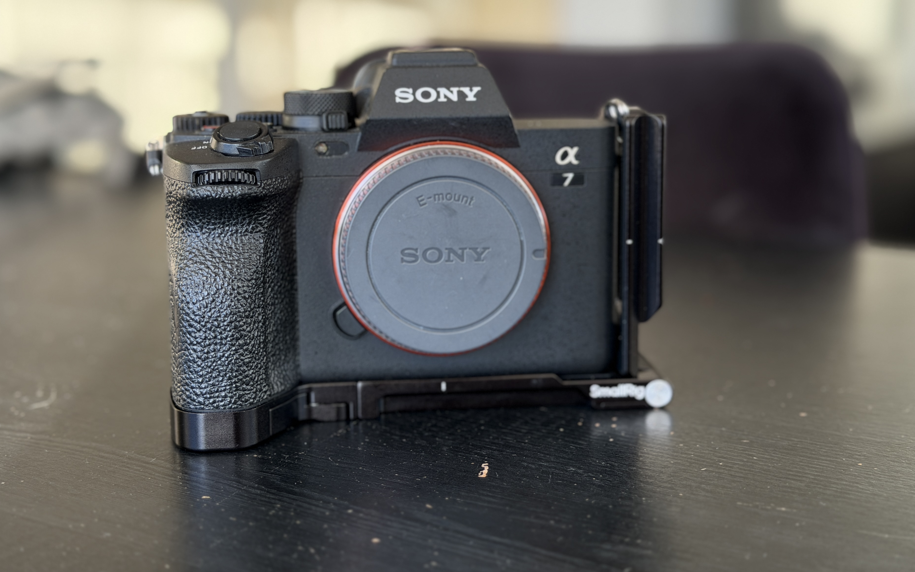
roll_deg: +0.6
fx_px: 1371
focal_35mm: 55
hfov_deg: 36.9
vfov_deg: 23.5
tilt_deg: -10.1
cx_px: 441
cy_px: 244
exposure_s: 1/140
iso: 100
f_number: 1.78
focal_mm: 6.76
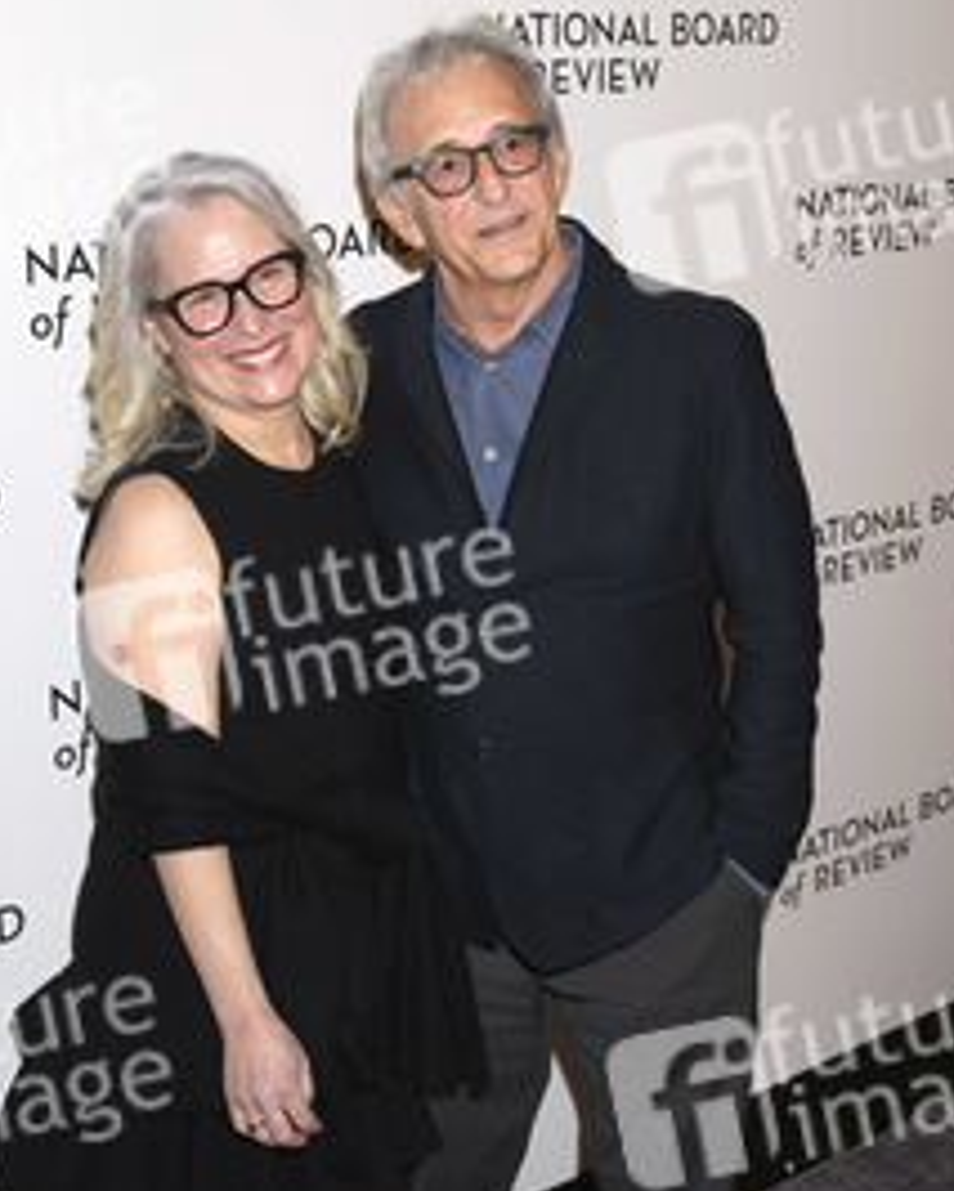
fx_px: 1693
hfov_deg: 31.4
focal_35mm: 48
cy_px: 860
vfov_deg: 38.0
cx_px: 432
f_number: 6.3
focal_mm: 34
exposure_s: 1/200
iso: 400
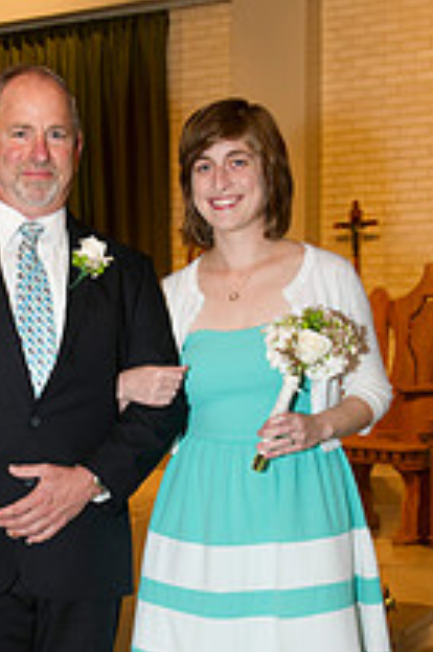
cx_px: 45
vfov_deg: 25.7
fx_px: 1412
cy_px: 505
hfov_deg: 17.2
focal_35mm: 78
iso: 1600
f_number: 5.6
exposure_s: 1/100
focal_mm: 36
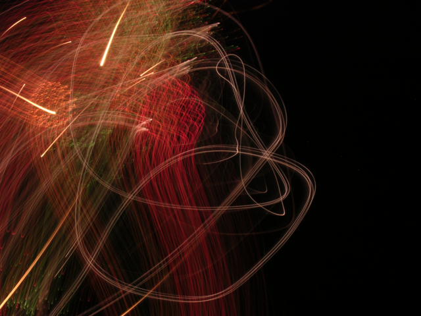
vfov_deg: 20.4
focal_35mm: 72
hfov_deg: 27.0
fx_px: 876
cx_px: 210
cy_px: 158
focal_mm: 10.9
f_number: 7.5
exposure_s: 4
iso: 100
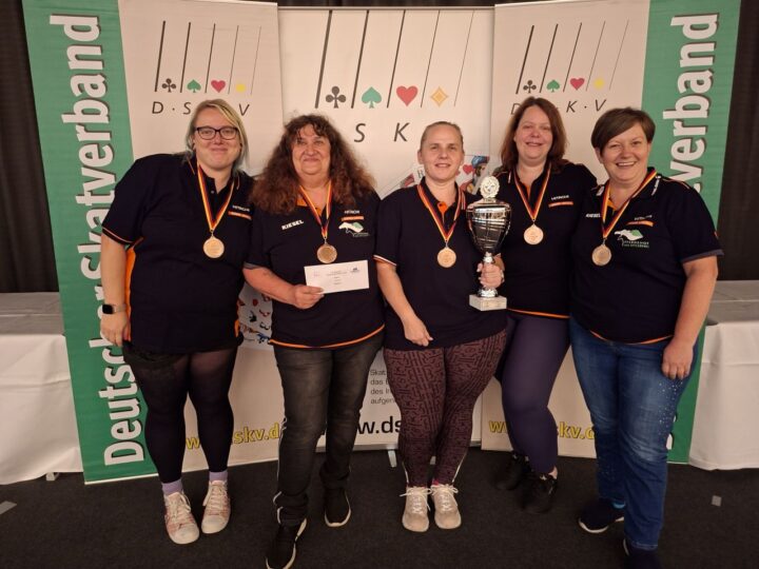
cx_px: 380
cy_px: 284
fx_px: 504
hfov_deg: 73.9
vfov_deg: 58.9
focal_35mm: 23
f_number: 1.8
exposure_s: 1/33
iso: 400
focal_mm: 5.54
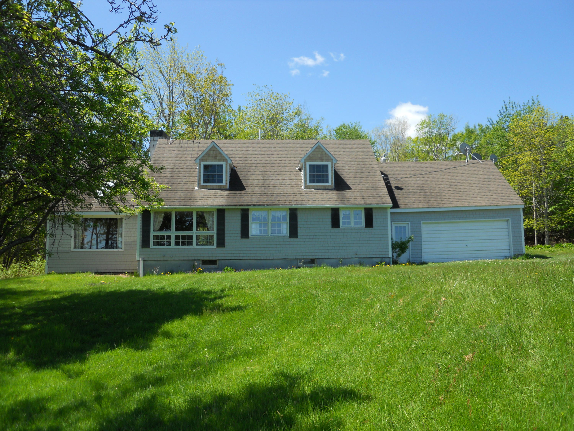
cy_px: 216
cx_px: 287
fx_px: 464
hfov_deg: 63.4
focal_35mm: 28
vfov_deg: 49.7
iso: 80
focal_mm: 5
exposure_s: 1/640
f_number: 2.7
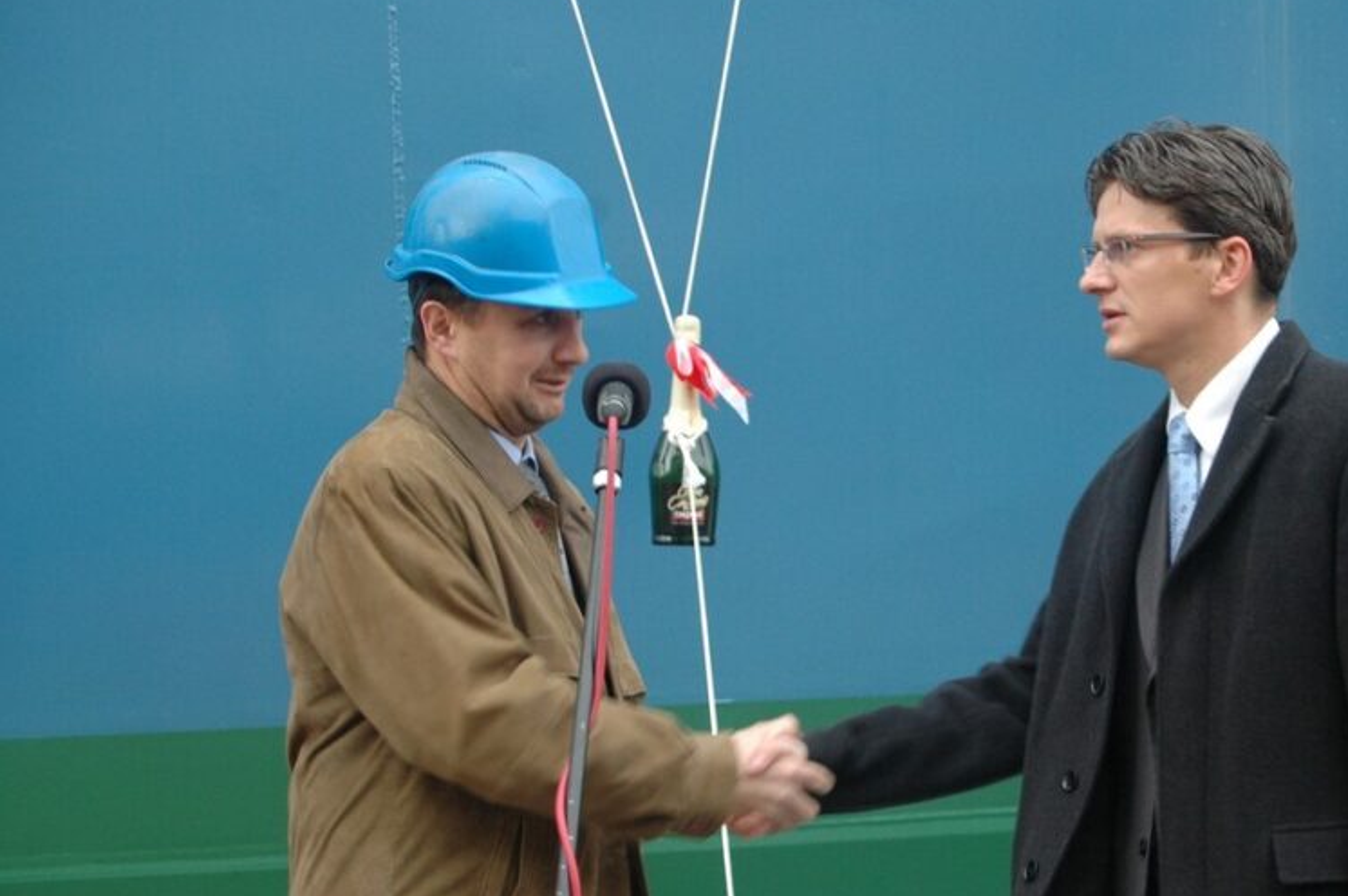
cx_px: 866
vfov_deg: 14.7
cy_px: 592
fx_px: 3467
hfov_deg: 21.9
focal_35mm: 93
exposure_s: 1/80
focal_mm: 45
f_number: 5.6
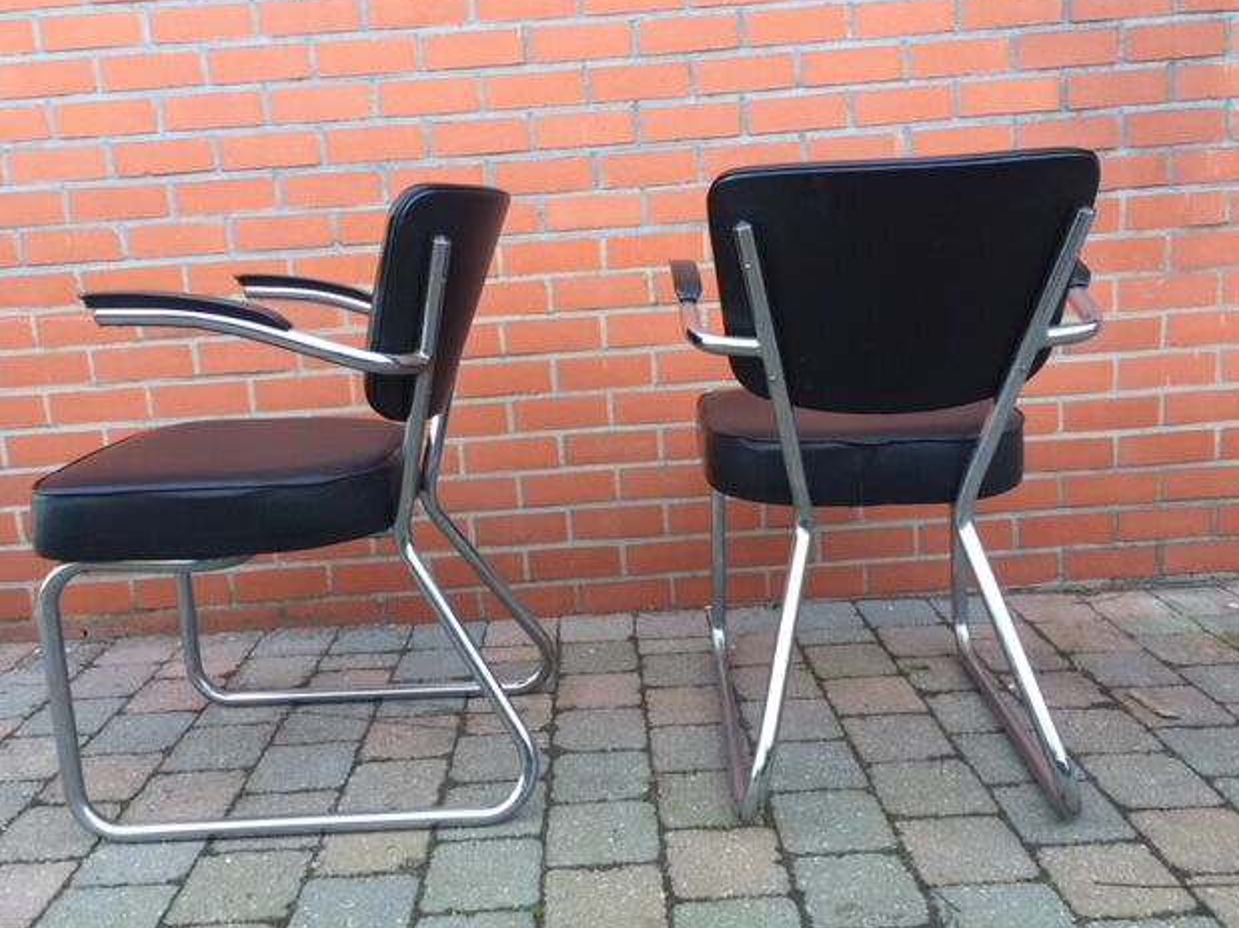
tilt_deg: -11.6
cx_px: 608
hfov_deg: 60.0
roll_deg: +3.8
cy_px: 450
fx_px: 1074
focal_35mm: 30
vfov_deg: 46.8
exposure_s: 1/33
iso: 32
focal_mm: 4.15
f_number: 2.2
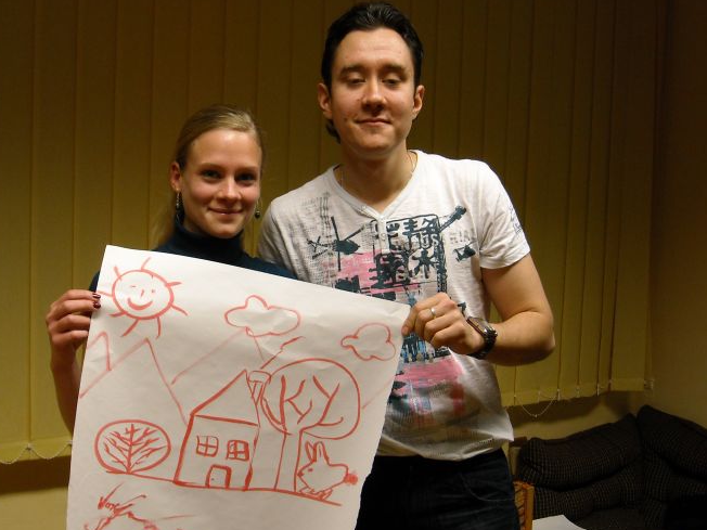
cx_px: 280
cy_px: 297
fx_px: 1103
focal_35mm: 54
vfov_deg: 27.0
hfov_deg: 35.4
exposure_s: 1/60
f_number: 3.1
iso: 237
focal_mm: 7.1
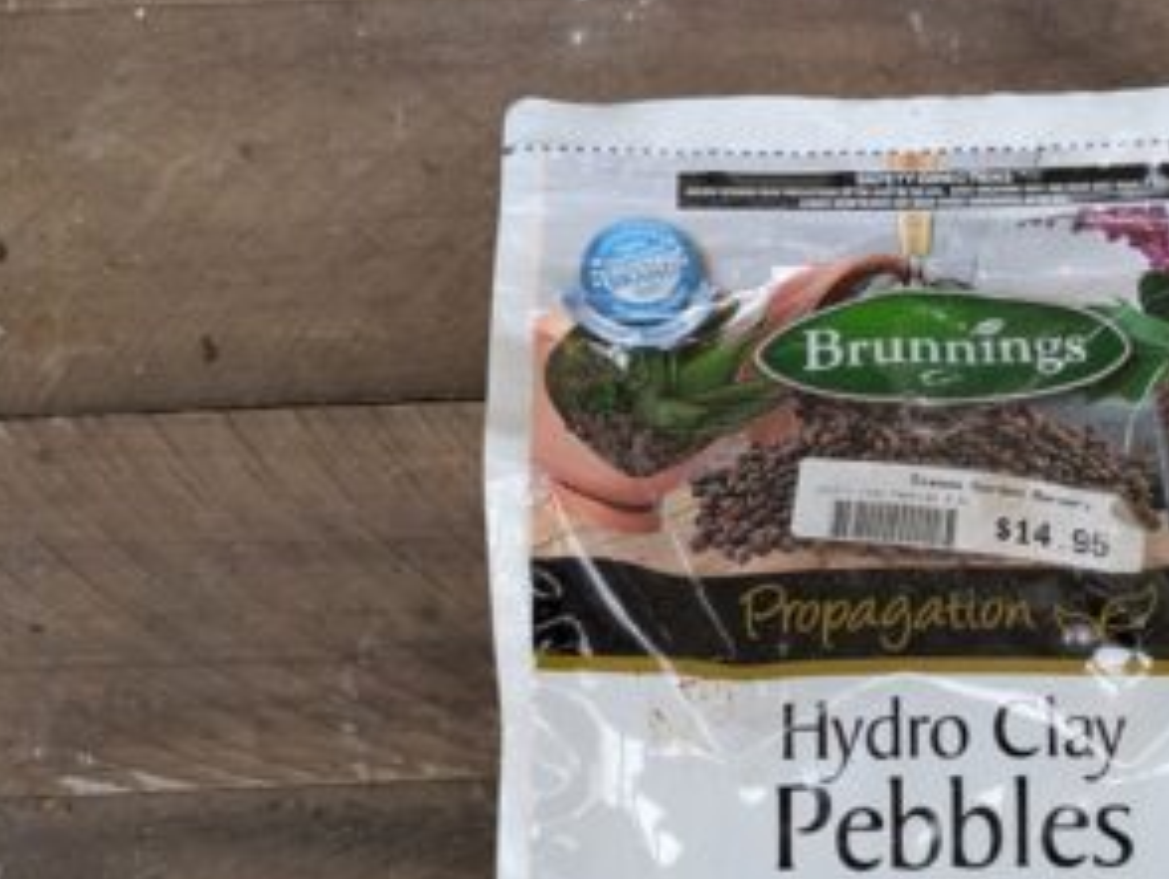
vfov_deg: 29.3
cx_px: 915
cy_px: 644
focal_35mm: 49
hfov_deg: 37.6
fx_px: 1656
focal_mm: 6.9
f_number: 1.68
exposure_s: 1/75.5
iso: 93
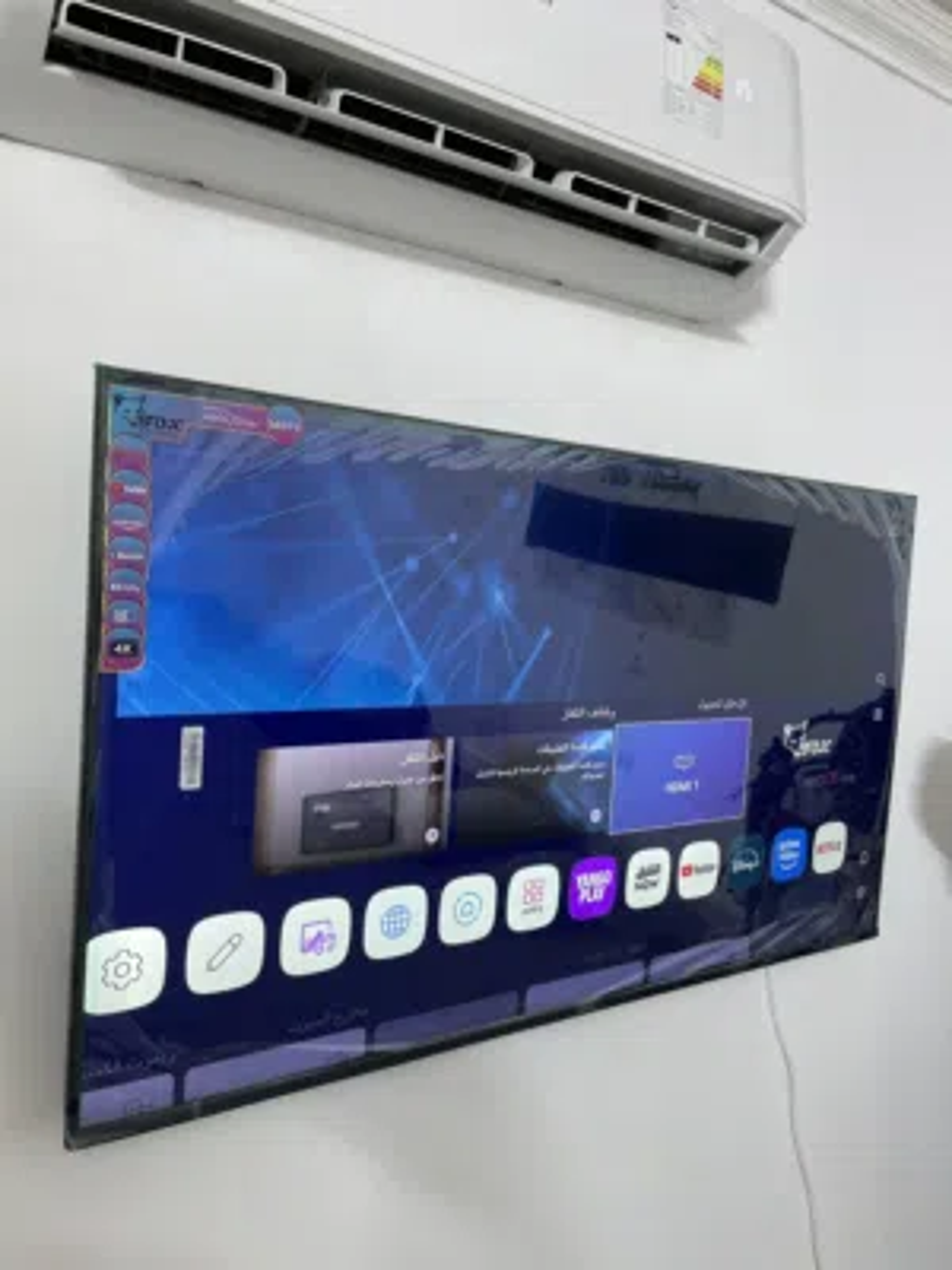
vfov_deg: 67.3
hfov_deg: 53.1
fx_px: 953
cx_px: 476
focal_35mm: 26
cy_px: 635
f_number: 1.6
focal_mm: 4.2
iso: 100
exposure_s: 1/50
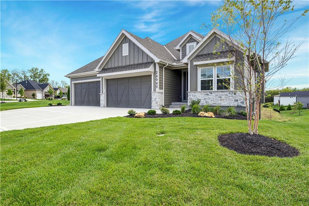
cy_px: 103
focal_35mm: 20
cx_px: 154
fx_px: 167
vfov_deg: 63.2
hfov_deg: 85.4
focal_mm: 19.5
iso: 100
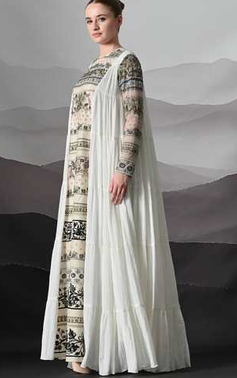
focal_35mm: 95
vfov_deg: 21.9
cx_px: 108
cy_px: 185
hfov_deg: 13.8
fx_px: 981
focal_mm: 86
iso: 250
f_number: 8
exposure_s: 1/160
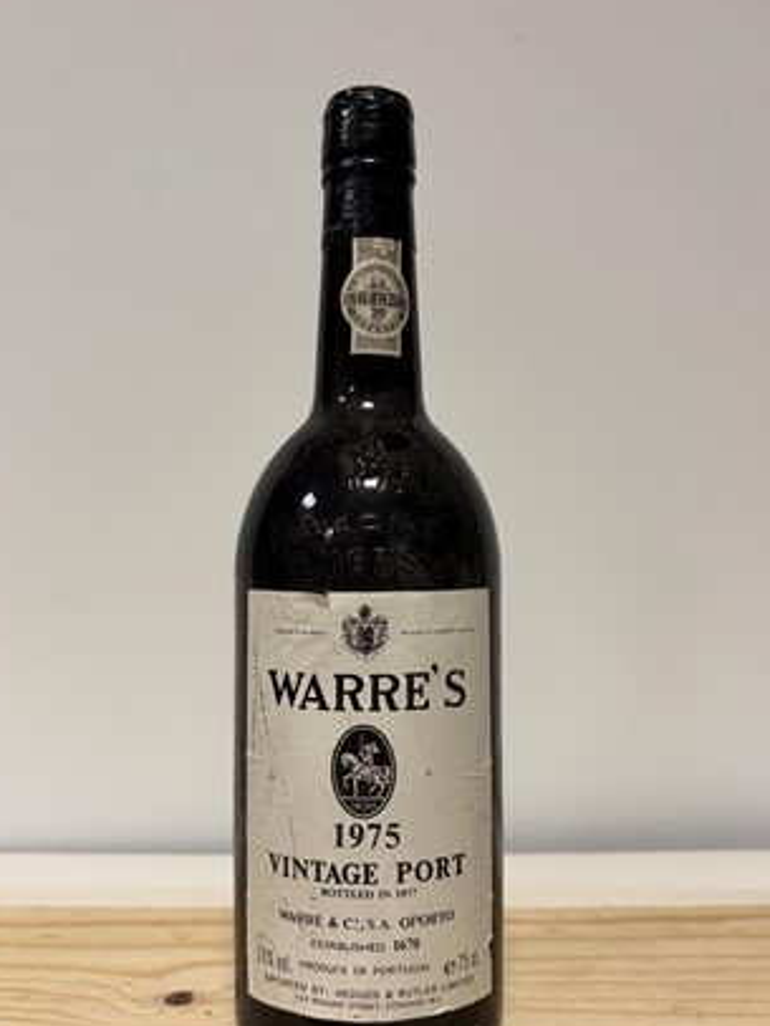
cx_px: 362
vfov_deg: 56.6
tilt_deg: -0.3
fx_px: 948
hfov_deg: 44.2
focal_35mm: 32
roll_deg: +1.4
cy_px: 579
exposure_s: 1/100
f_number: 1.6
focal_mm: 5.96
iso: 125
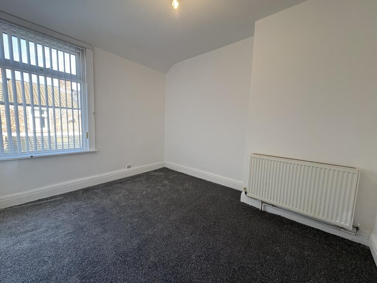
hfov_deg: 102.1
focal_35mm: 14
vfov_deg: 85.7
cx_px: 188
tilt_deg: -5.3
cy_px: 142
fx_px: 152
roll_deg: -1.7
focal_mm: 2.22
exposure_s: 1/100
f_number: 2.2
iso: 100
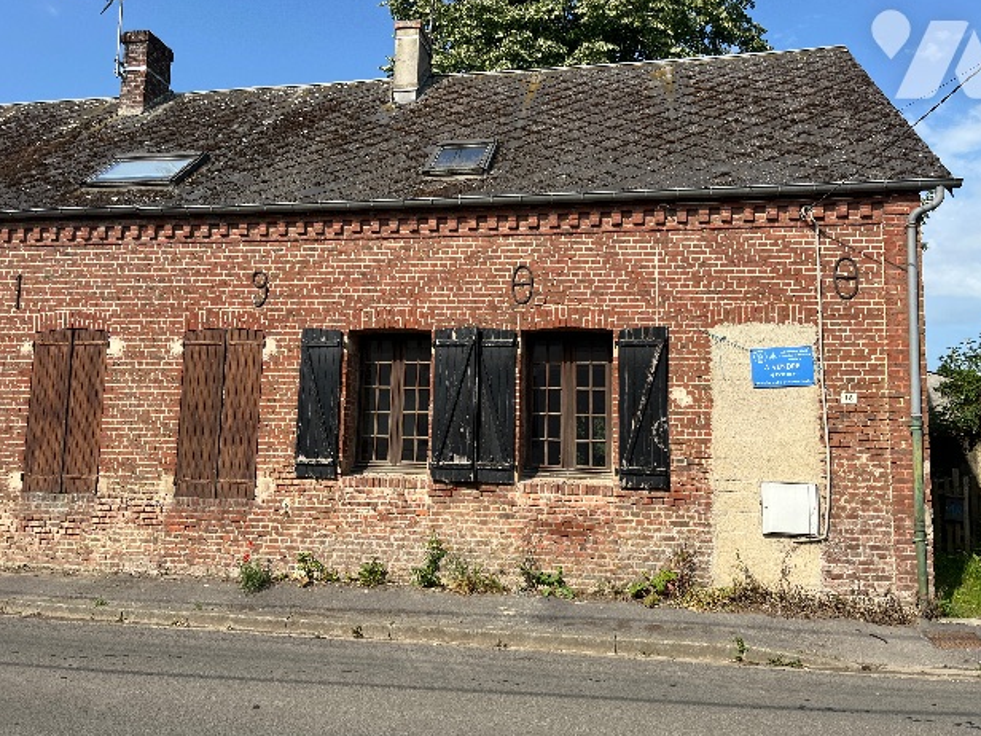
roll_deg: -1.4
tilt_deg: +6.3
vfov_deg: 51.4
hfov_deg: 65.3
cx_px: 483
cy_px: 360
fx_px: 765
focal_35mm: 27
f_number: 1.6
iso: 50
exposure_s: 1/2967
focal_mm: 5.1
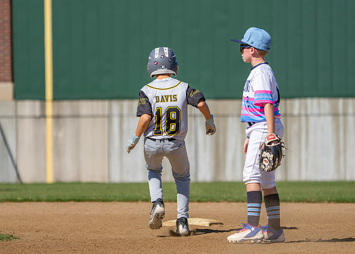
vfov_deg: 3.6
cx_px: 176
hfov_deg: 5.0
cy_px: 122
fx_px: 4027
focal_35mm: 400
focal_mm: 279
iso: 800
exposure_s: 1/5000
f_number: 5.6
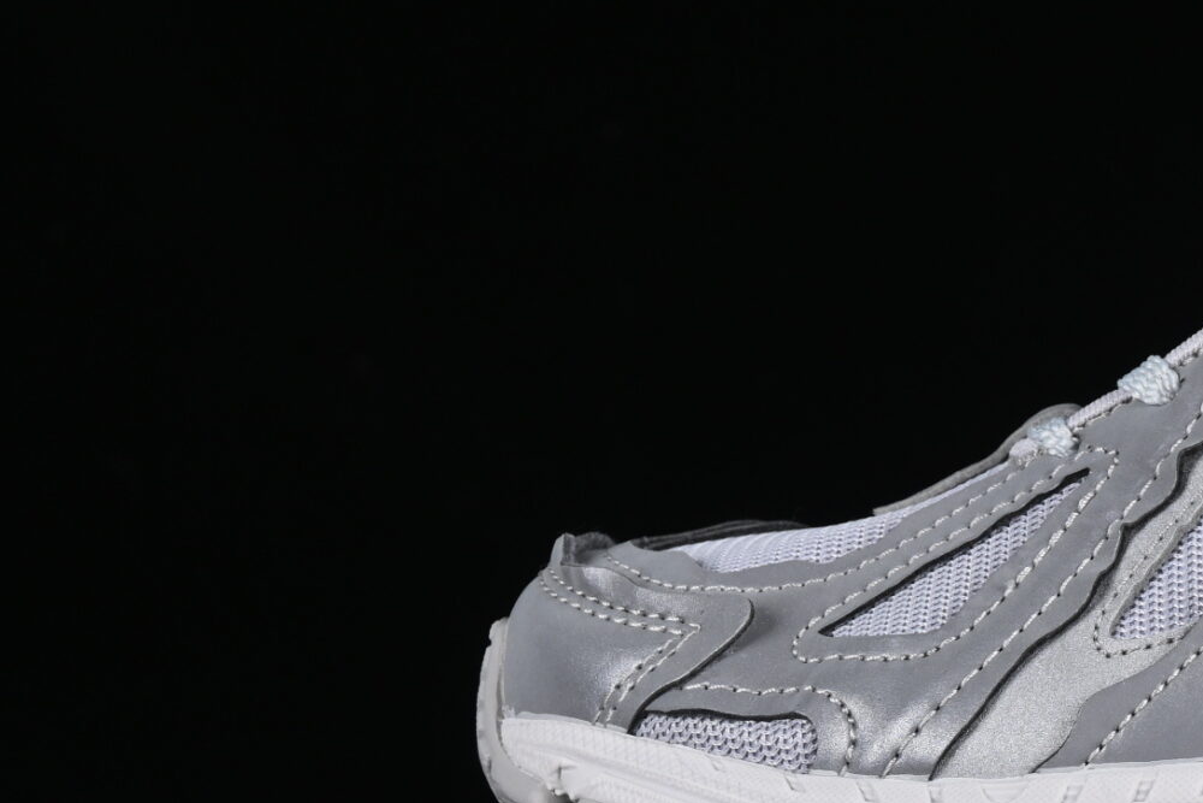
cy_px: 314
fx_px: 6416
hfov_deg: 10.5
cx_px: 1519
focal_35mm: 192
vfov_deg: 7.2
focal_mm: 50
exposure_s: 1/80
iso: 160
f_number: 8
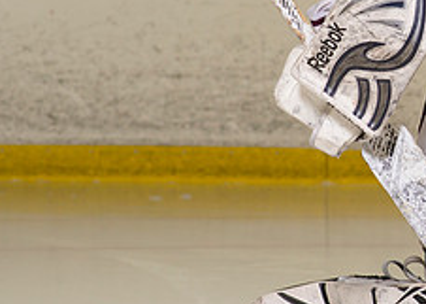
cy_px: 68
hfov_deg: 7.9
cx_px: 515
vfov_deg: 5.7
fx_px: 3070
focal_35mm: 254
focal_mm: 85
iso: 800
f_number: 6.3
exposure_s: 1/100
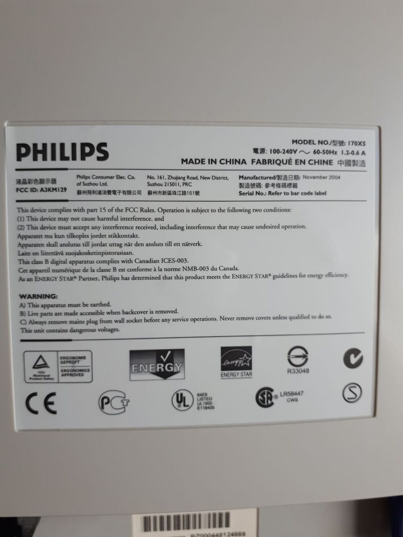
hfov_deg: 51.4
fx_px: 419
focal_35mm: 27
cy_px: 268
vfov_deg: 65.3
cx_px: 202
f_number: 1.9
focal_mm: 3.6
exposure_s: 1/50
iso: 40
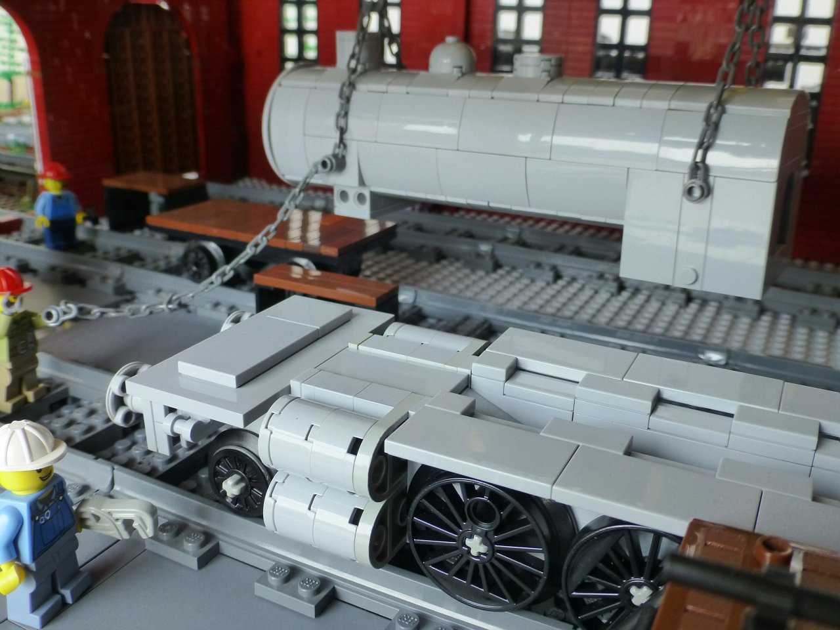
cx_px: 420
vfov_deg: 41.8
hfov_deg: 54.0
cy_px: 315
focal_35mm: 34
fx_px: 825
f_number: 3.7
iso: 320
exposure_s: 1/100
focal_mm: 6.1
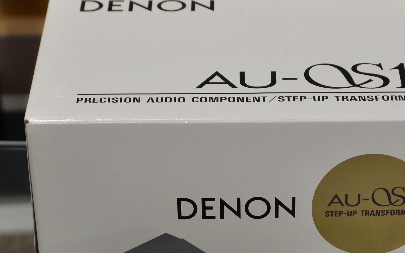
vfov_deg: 9.5
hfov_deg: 15.2
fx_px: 1512
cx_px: 269
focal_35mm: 137
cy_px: 259
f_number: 5
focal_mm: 40
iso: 400
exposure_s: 1/100
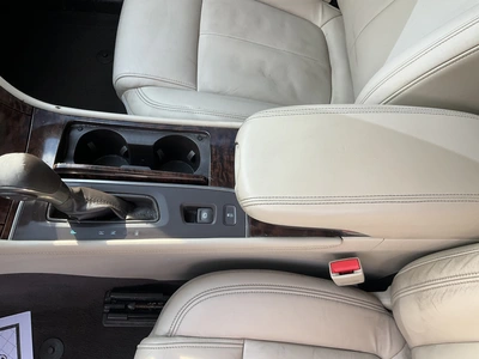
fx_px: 401
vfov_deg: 48.2
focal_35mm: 29
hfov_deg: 61.7
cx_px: 240
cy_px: 180
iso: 32
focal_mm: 3
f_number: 1.8
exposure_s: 1/122
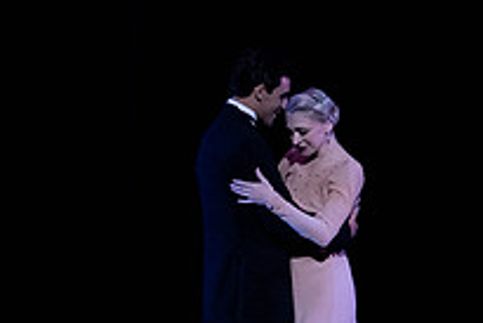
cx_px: 180
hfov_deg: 2.2
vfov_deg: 1.5
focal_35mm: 919
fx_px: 12338
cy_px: 66
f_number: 4
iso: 2500
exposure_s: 1/320
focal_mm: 200
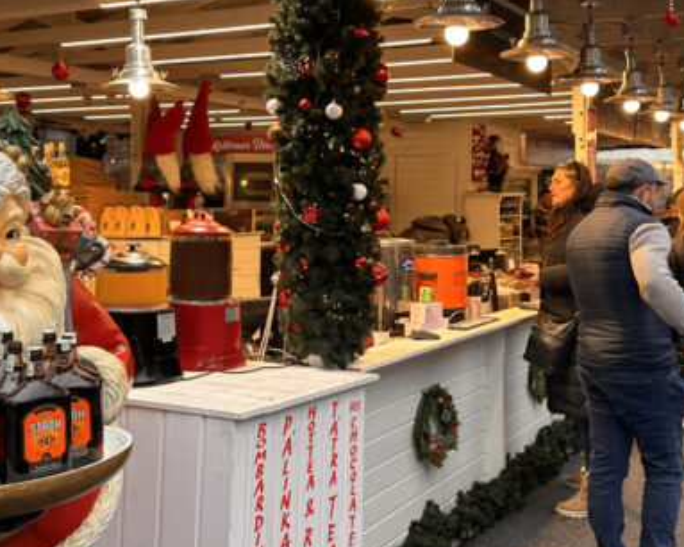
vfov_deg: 31.9
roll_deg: +0.0
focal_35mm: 47
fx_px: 951
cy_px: 195
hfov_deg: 39.5
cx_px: 366
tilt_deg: +0.3
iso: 80
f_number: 1.78
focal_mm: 6.86
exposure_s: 1/238
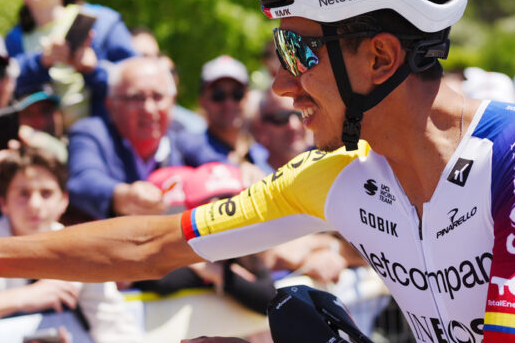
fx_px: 972
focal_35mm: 68
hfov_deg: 29.6
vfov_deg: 20.0
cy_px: 160
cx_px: 211
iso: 320
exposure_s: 1/16000
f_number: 2
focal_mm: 35
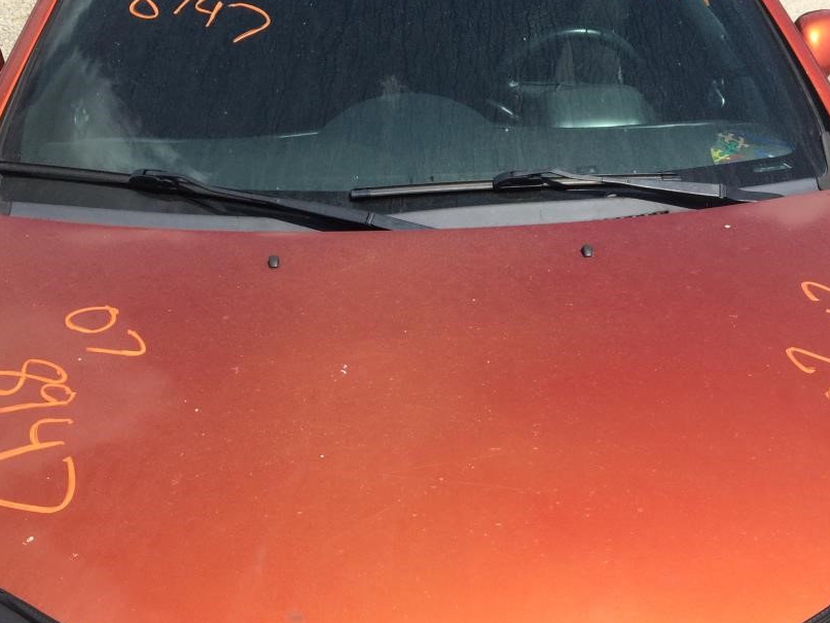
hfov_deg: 41.2
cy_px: 405
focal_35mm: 46
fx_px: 1103
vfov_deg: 31.3
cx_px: 408
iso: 32
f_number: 2.2
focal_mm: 4.15
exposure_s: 1/2283
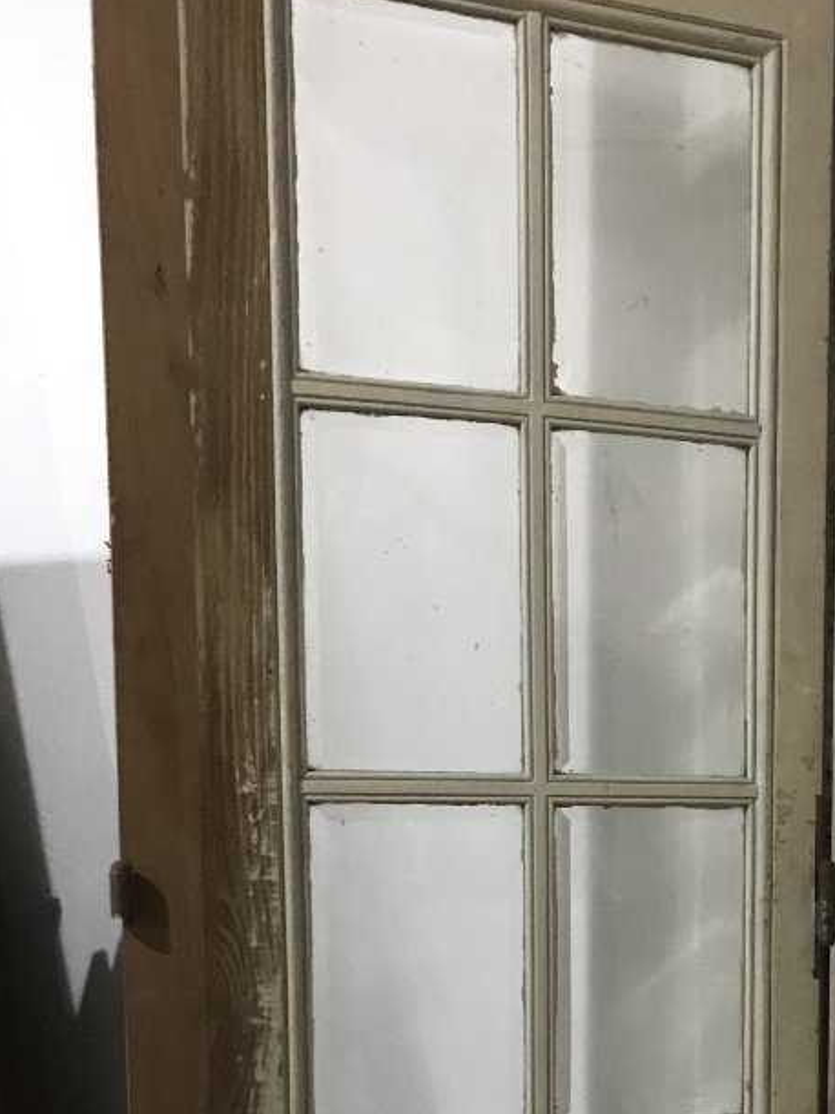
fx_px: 1770
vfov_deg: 33.5
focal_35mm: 55
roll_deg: -0.9
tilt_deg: -6.1
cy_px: 957
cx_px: 815
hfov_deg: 25.4
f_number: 1.8
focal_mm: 3.99
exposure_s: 1/8
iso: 80
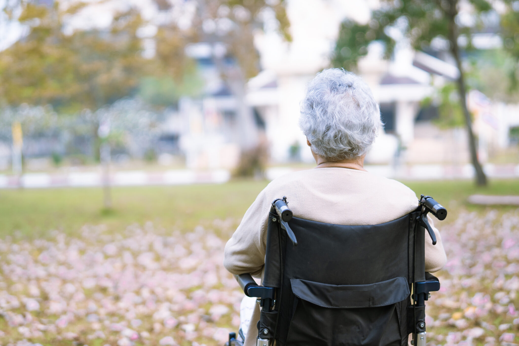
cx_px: 260
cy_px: 173
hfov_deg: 27.0
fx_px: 1081
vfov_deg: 18.2
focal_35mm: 75
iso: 100
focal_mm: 50
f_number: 1.4
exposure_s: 1/1250
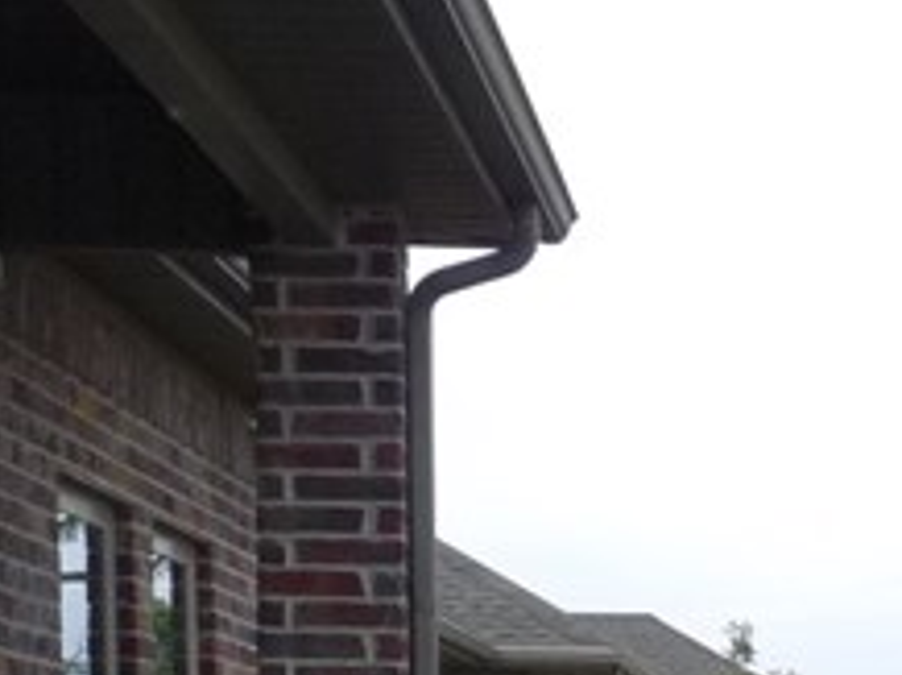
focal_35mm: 127
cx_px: 1767
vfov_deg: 11.2
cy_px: 1039
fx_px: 3306
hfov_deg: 13.5
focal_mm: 4.8
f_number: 4
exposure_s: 1/160
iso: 125
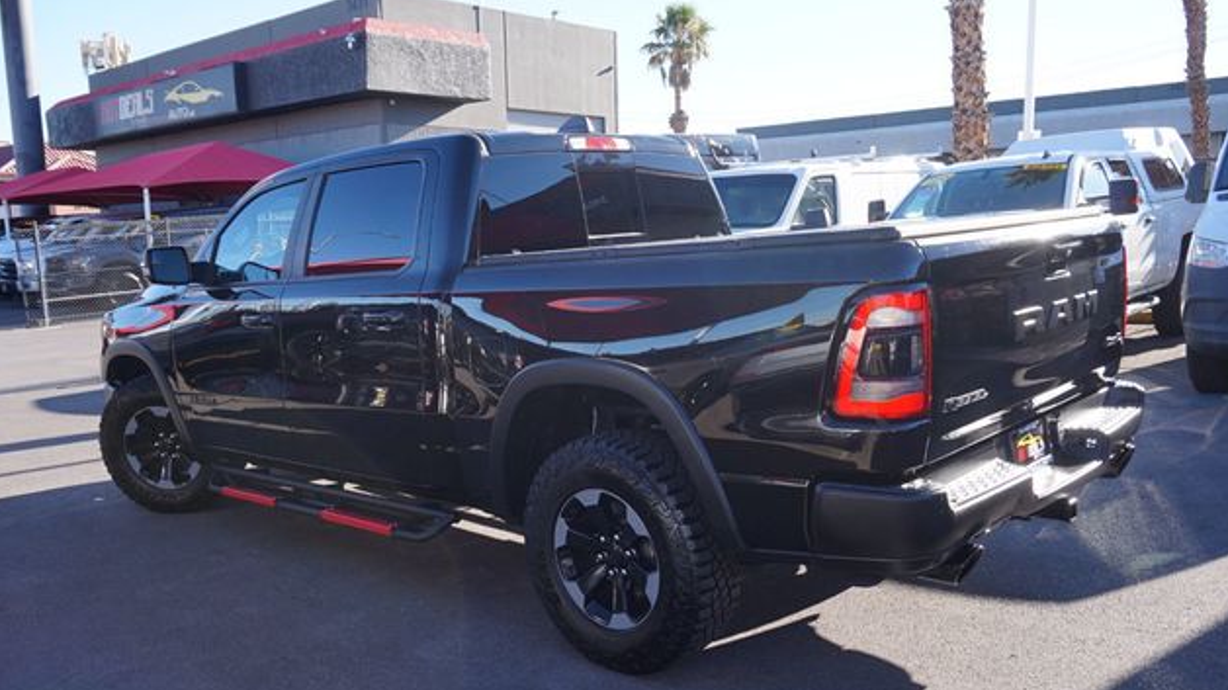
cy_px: 401
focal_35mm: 32
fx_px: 1042
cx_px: 620
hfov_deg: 61.0
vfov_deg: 36.6
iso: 100
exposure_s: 1/80
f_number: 6.3
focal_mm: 20
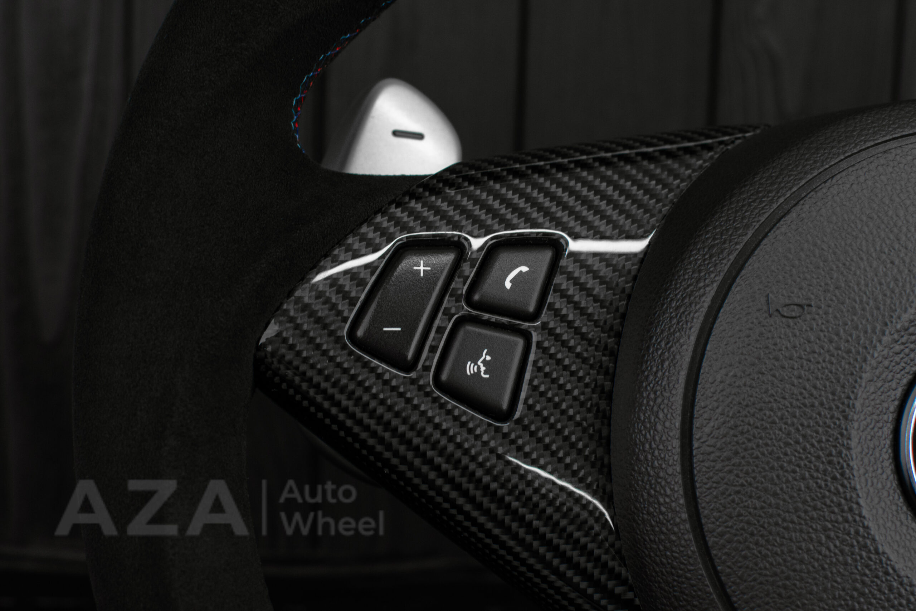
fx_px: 1336
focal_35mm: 52
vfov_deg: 25.8
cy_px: 306
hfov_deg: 37.8
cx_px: 458
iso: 500
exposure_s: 1/125
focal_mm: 35
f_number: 6.3
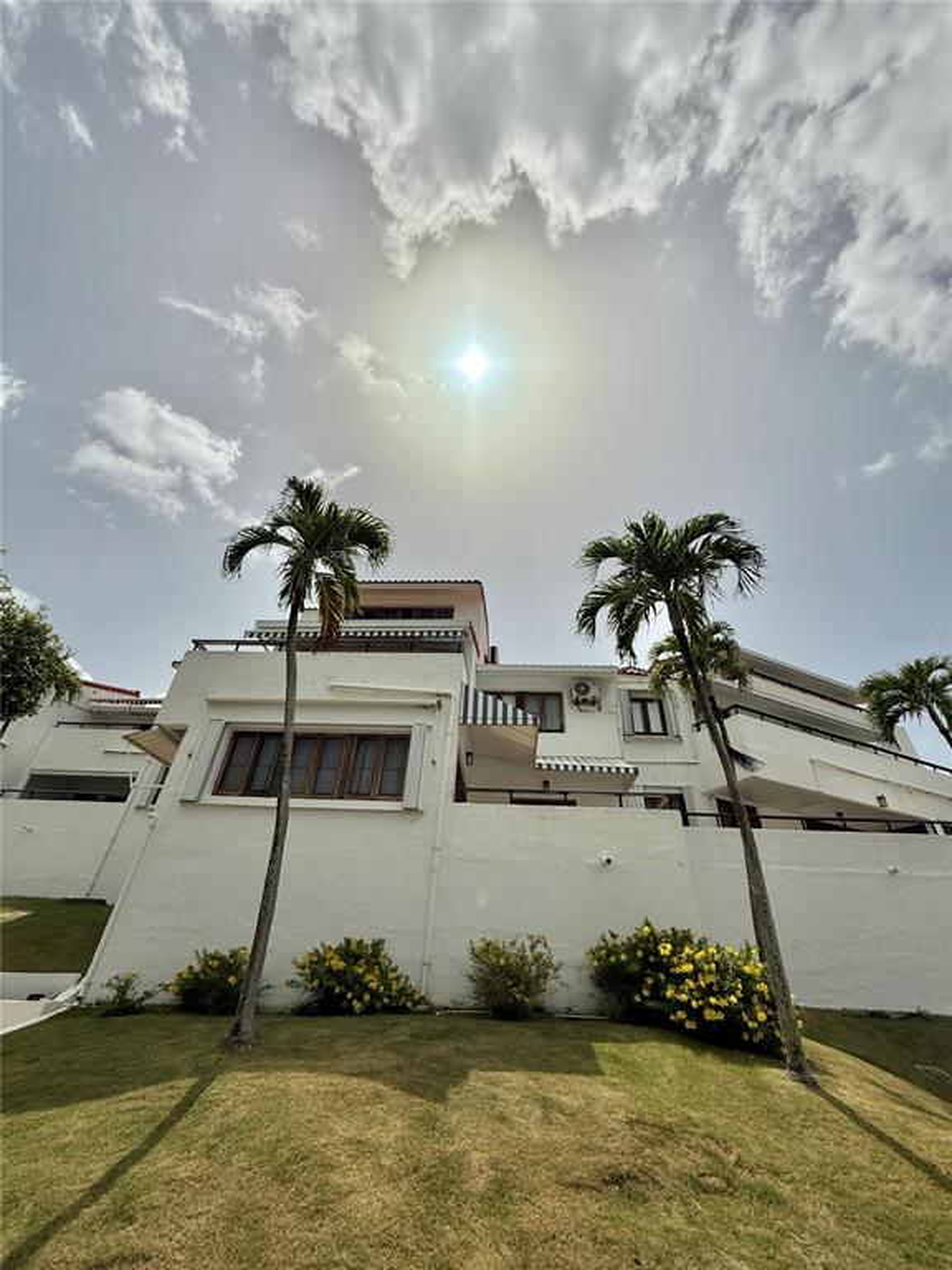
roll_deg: -4.8
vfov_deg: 102.1
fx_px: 513
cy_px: 635
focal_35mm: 14
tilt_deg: +35.3
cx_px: 476
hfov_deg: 85.7
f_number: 2.2
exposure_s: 1/10101
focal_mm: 2.22
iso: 40
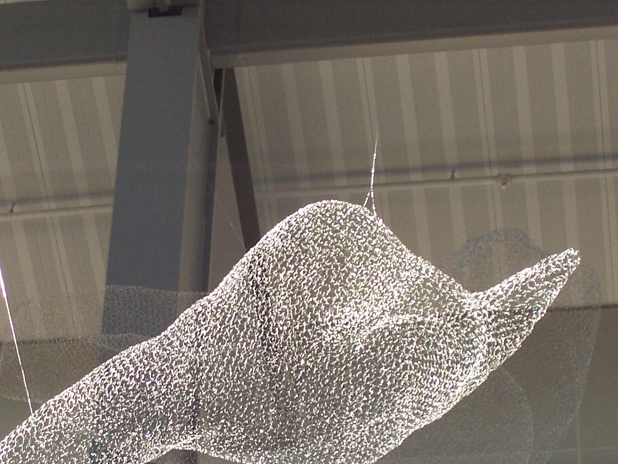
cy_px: 374
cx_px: 277
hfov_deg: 14.3
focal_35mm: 138
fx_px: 2464
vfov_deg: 10.7
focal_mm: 13.5
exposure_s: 1/90
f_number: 4.1
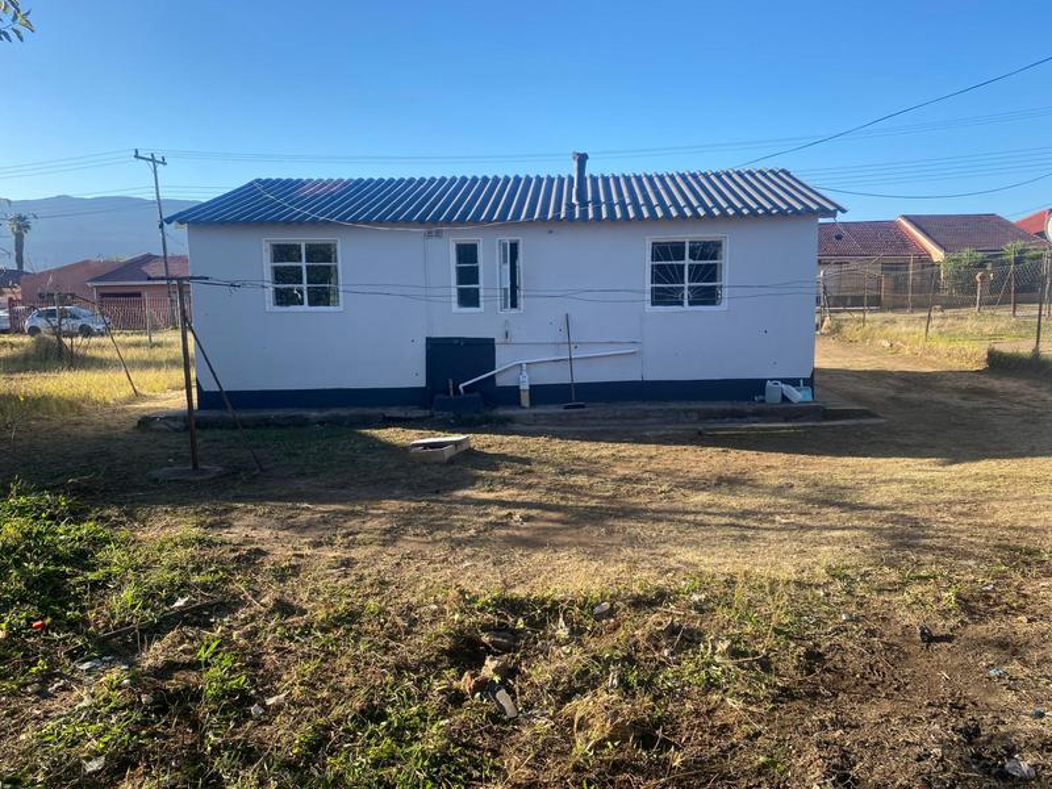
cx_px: 526
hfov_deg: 67.3
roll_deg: +0.2
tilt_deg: -8.3
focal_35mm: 26
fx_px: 790
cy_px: 394
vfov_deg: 53.1
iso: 32
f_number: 1.8
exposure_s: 1/990
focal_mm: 4.25
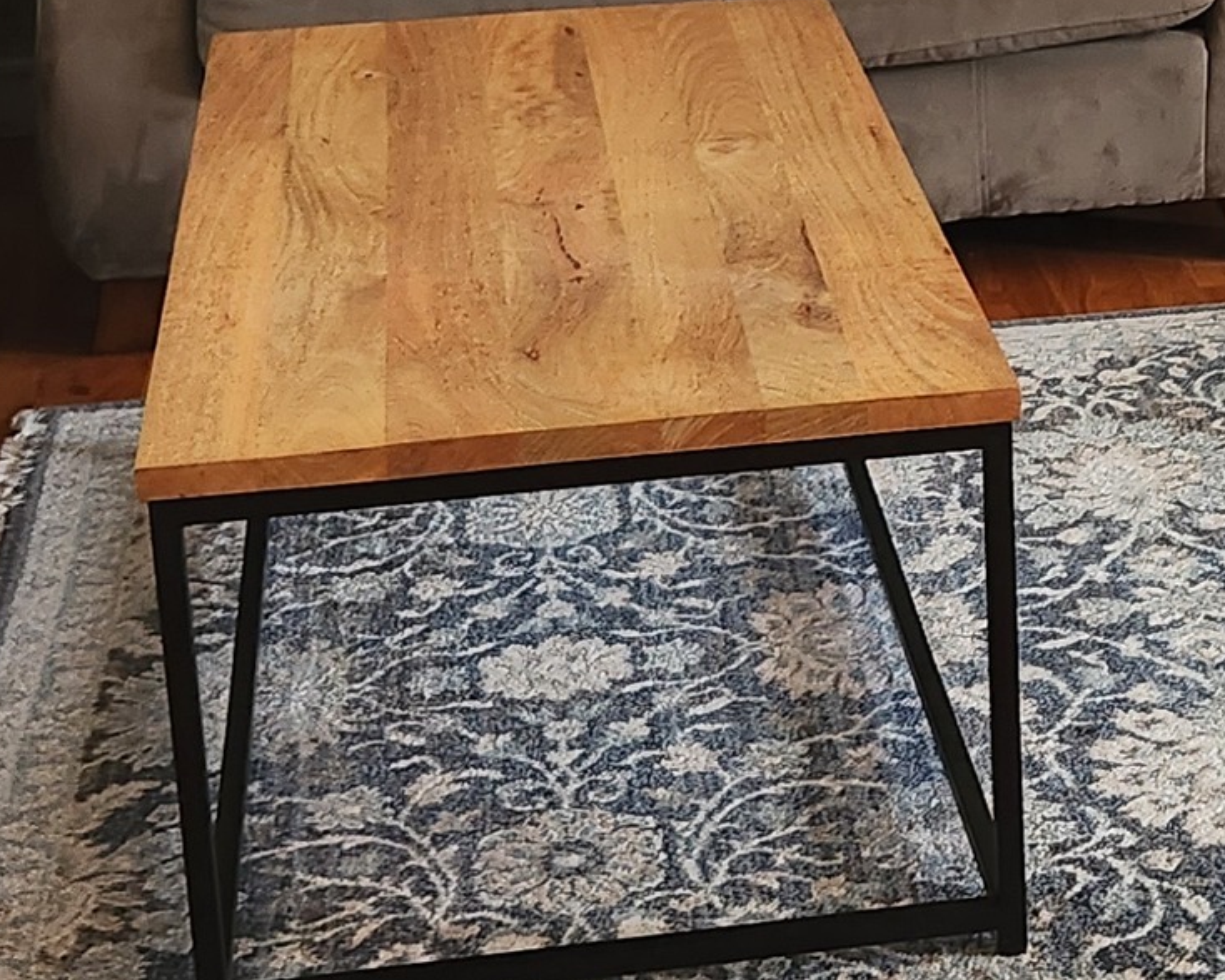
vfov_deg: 16.1
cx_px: 1101
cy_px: 57
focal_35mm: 94
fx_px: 3408
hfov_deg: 20.0
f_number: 1.8
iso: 320
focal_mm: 5.4
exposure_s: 1/120
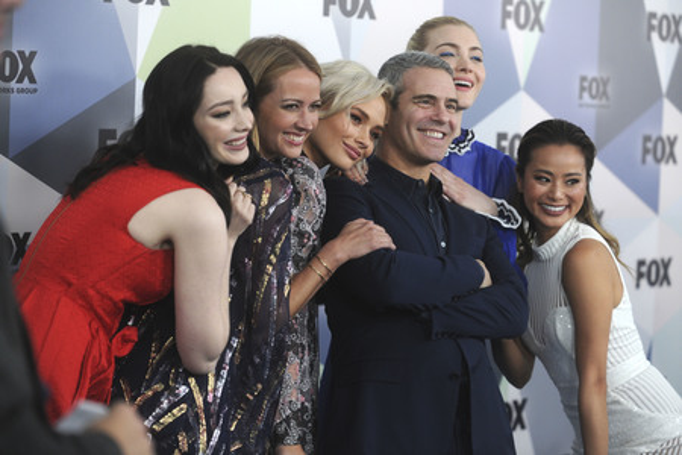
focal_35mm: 105
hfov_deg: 19.5
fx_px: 1989
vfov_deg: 13.0
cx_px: 341
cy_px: 228
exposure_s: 1/320
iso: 1600
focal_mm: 105
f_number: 4
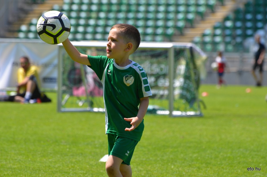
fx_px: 2332
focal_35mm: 315
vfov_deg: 4.3
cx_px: 134
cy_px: 88
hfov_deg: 6.6
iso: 200
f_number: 6.3
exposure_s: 1/640
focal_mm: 210
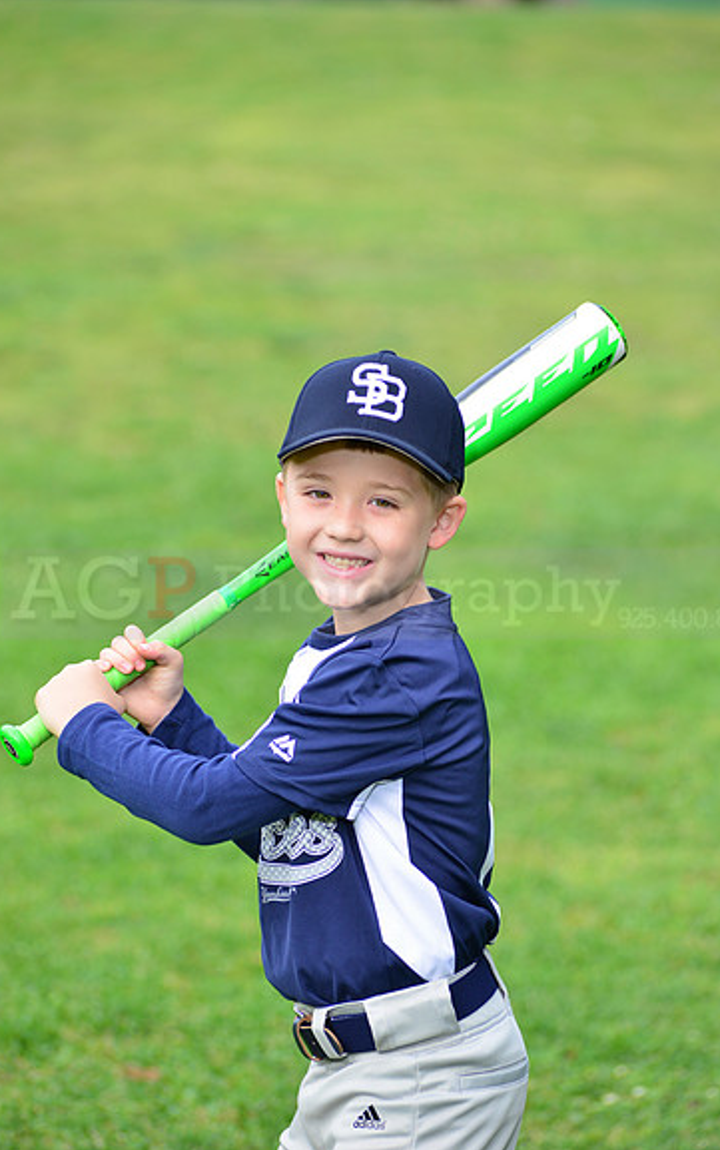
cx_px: 358
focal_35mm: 164
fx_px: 5145
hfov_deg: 8.0
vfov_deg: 12.8
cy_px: 576
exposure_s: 1/200
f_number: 5.6
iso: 320
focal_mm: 160
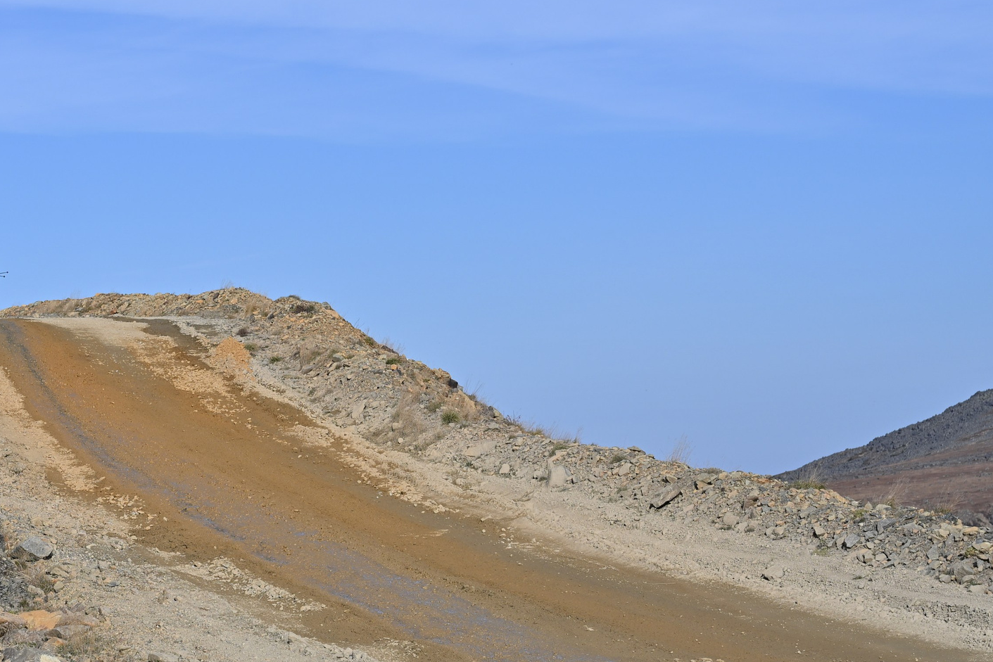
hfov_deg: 15.9
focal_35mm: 127
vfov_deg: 10.8
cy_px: 397
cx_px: 94
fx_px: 3503
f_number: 6.3
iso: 100
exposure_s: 1/800
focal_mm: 70
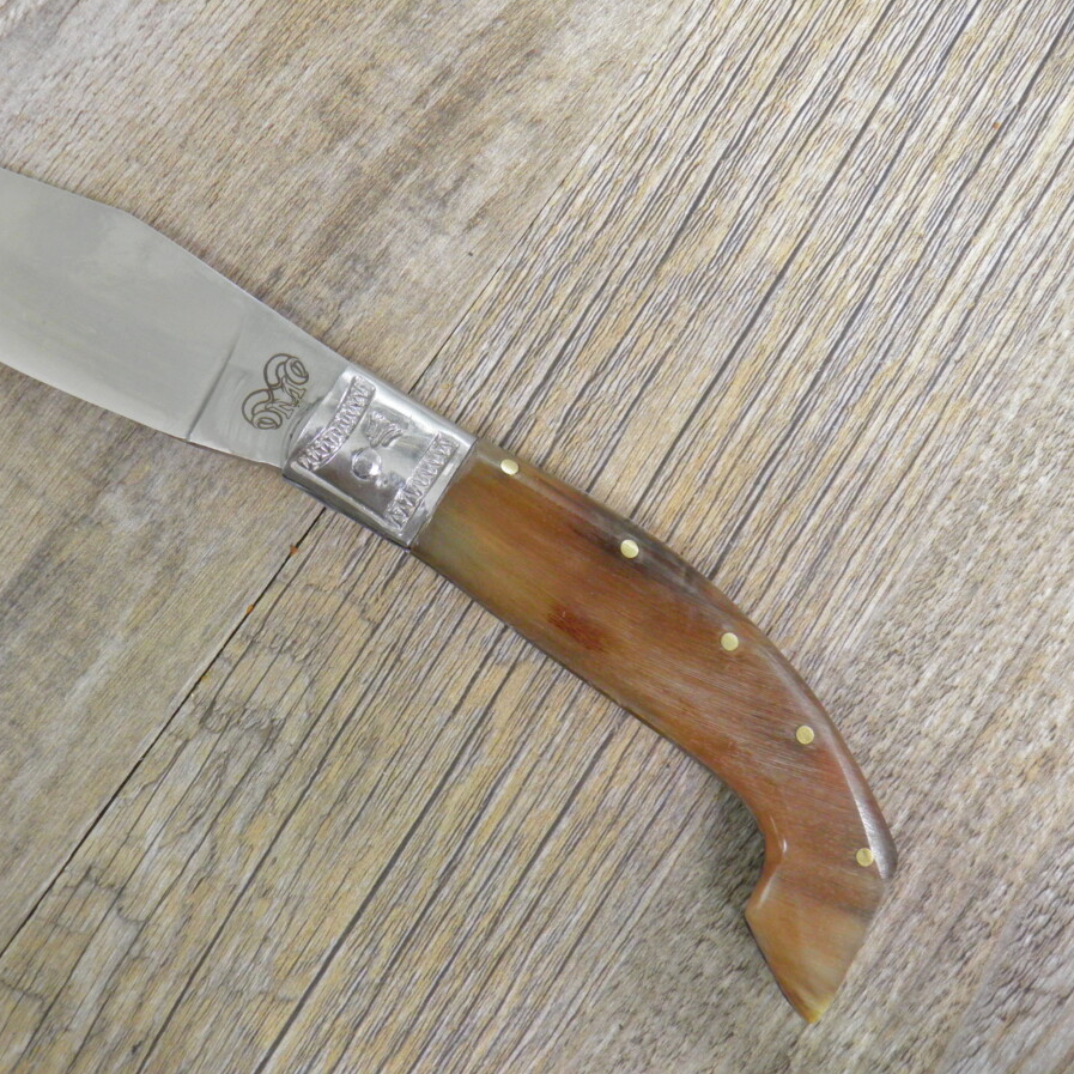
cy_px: 536
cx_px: 364
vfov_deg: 26.5
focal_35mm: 65
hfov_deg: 26.3
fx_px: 2282
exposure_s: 1/13
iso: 200
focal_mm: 10
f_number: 3.6
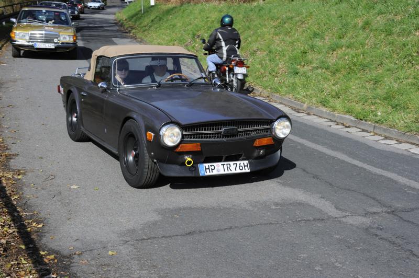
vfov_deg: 25.9
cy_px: 139
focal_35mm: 52
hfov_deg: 38.2
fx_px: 605
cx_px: 210
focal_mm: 52
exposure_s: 1/320
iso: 320
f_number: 13
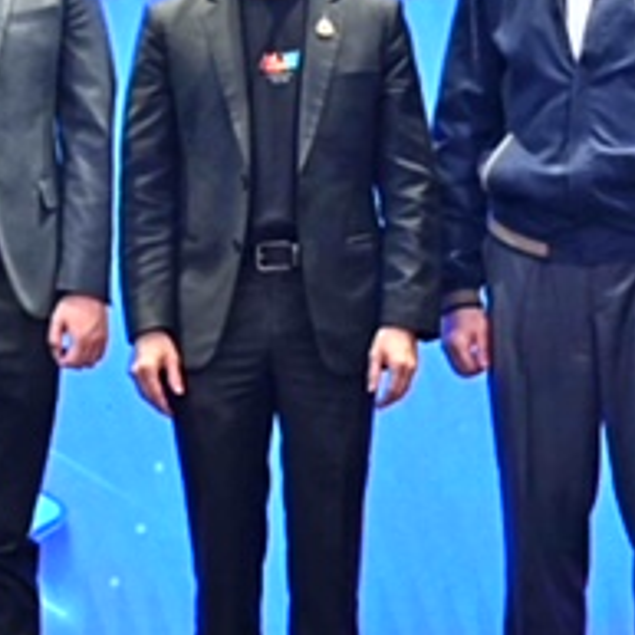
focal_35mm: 273
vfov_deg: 6.4
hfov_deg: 6.4
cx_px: 319
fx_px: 5666
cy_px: 132
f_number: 4
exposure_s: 1/200
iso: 6400
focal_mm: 97
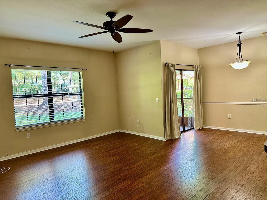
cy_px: 100
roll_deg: +2.7
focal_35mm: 24
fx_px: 185
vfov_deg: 56.8
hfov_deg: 71.6
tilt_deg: -3.5
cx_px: 134
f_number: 1.78
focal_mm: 6.86
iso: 200
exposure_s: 1/60
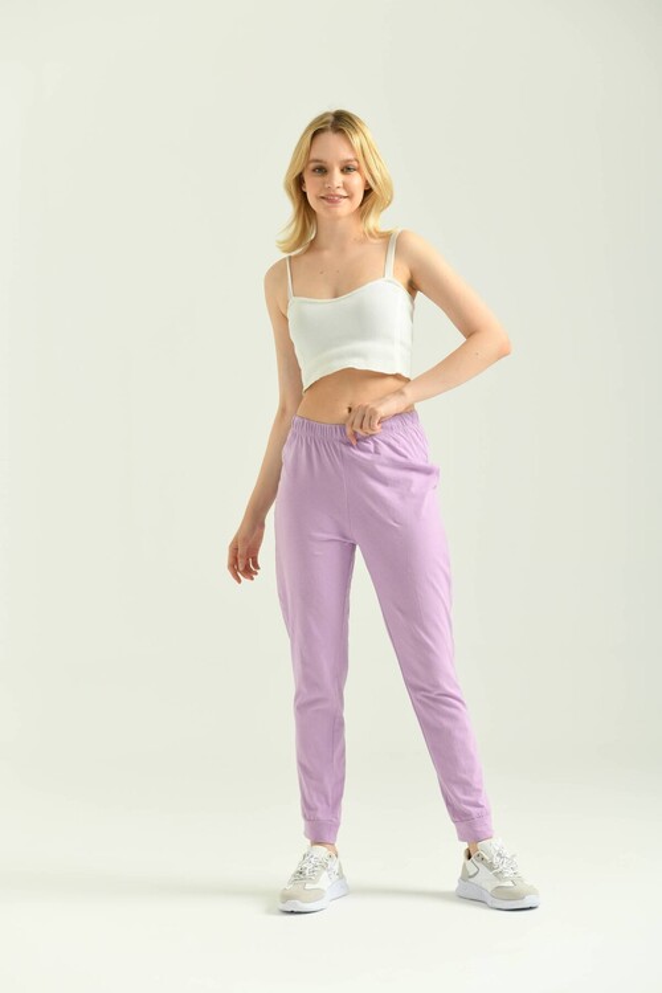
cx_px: 331
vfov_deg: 25.4
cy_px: 496
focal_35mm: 80
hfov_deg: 17.1
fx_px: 2206
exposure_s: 1/160
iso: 125
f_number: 5.6
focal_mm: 80
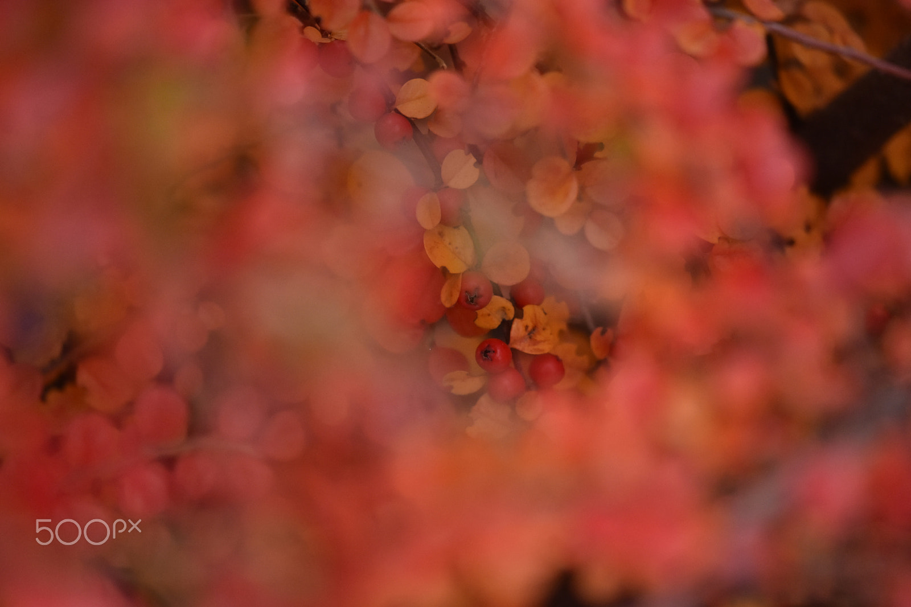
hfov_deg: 16.1
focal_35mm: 128
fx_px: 3226
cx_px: 456
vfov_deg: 10.7
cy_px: 304
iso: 1000
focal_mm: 85
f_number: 4
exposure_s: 1/250
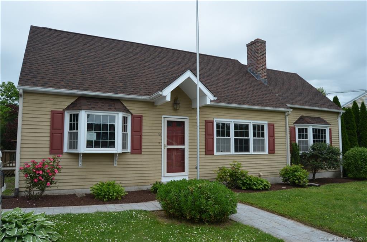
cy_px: 121
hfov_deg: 67.5
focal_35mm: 27
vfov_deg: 47.7
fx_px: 275
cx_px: 184
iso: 125
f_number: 8
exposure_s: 1/250
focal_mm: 18
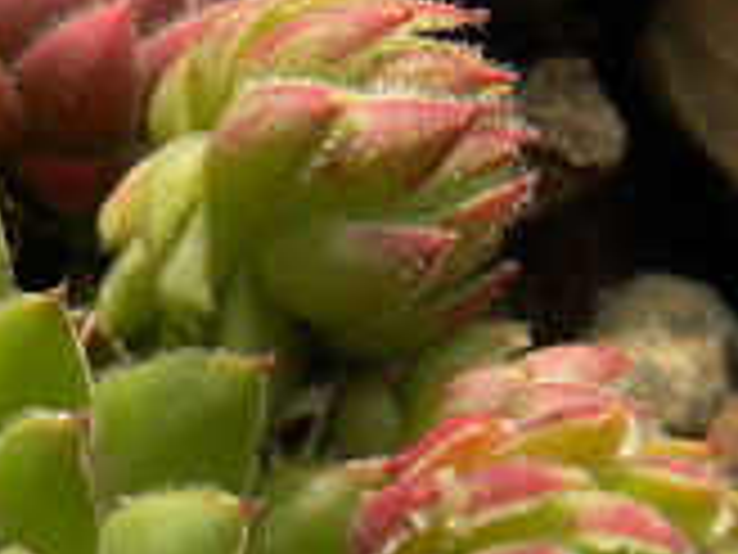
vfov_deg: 12.0
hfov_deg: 15.7
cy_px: 689
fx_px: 2558
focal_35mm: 120
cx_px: -194
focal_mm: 7.3
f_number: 4.5
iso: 100
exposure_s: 1/320
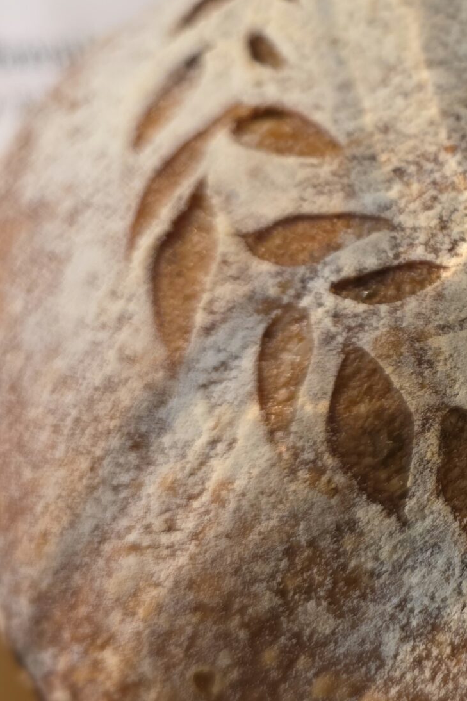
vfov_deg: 35.2
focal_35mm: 56
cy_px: 220
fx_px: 1090
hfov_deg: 21.2
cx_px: 655
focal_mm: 6.3
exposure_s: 1/50
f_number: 1.7
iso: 200
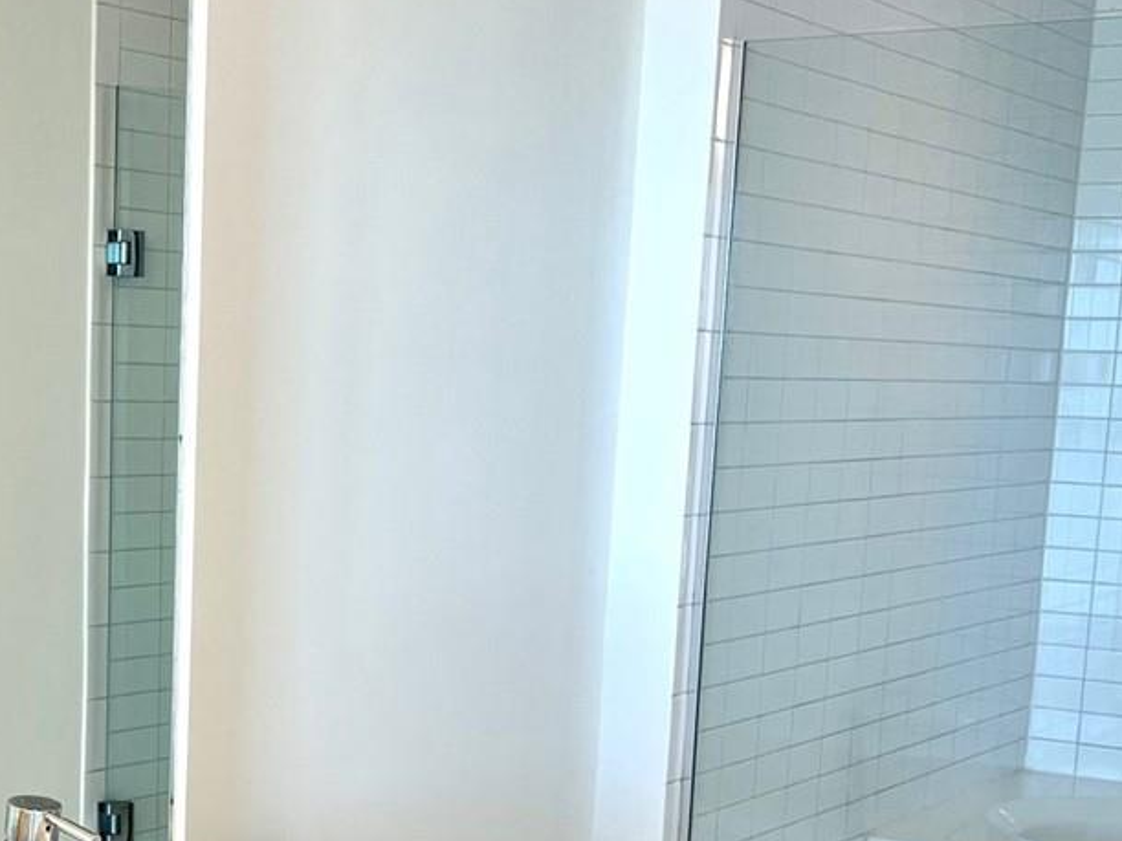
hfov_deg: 28.0
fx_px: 2204
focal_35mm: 68
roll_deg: -1.6
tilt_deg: -10.0
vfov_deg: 21.2
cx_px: 222
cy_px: 726
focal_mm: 5.7
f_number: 1.5
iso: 64
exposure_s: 1/165
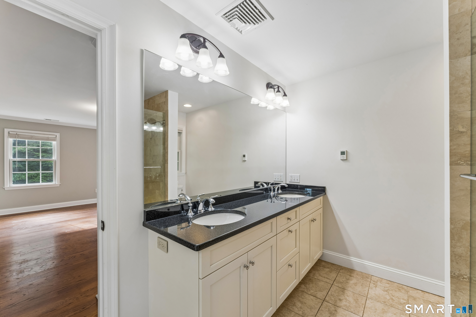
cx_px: 238
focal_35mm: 14
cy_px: 158
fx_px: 185
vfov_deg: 81.2
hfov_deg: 104.3
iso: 400
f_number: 11
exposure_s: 1/13
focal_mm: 14
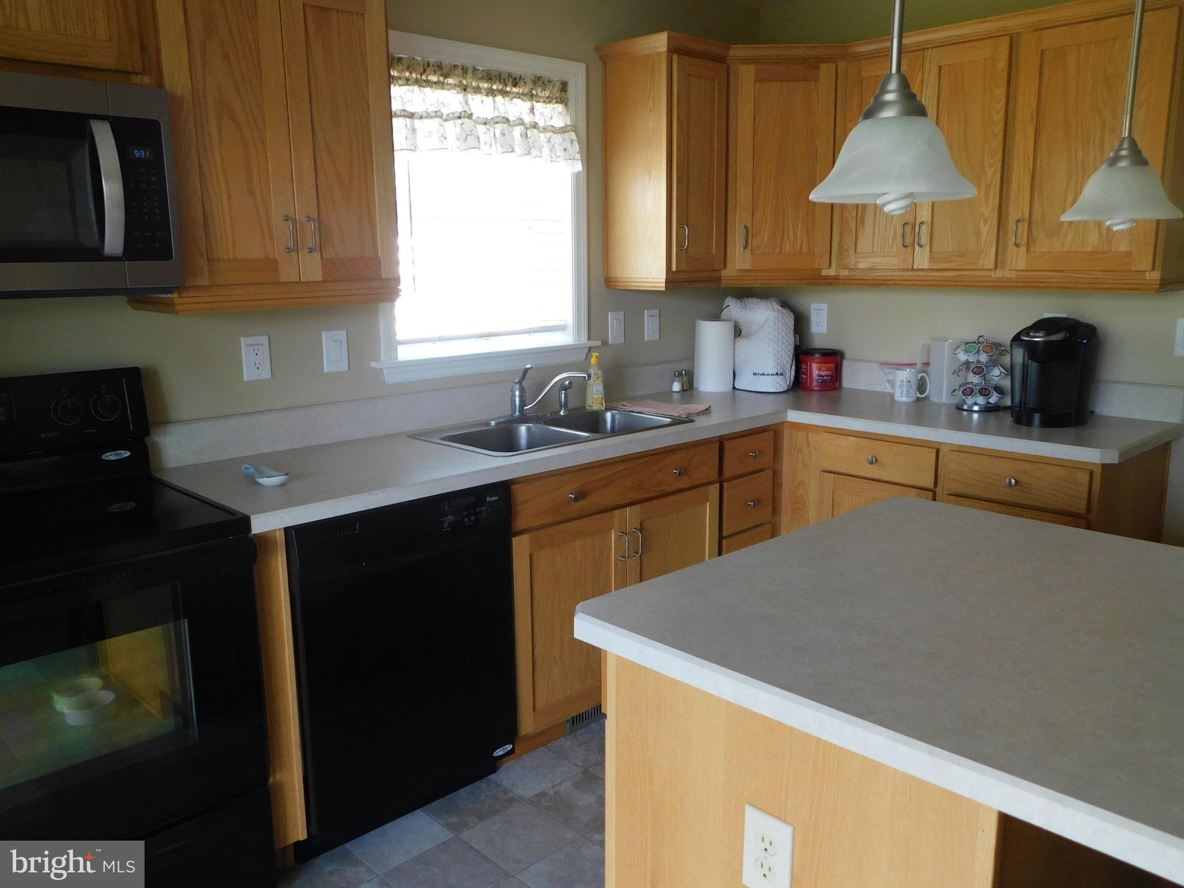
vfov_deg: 49.7
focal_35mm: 28
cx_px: 592
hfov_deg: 63.4
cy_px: 444
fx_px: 958
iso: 200
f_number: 3.2
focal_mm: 4.9
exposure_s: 1/30
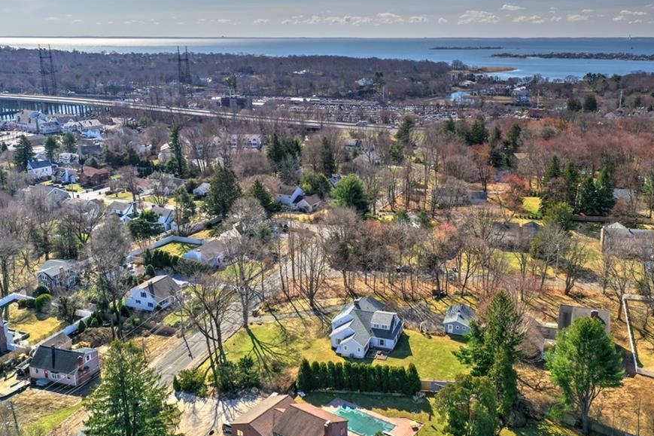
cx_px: 373
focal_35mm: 33
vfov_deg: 39.9
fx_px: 599
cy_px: 197
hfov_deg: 57.0
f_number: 4.5
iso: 100
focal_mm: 10.3
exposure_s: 1/160
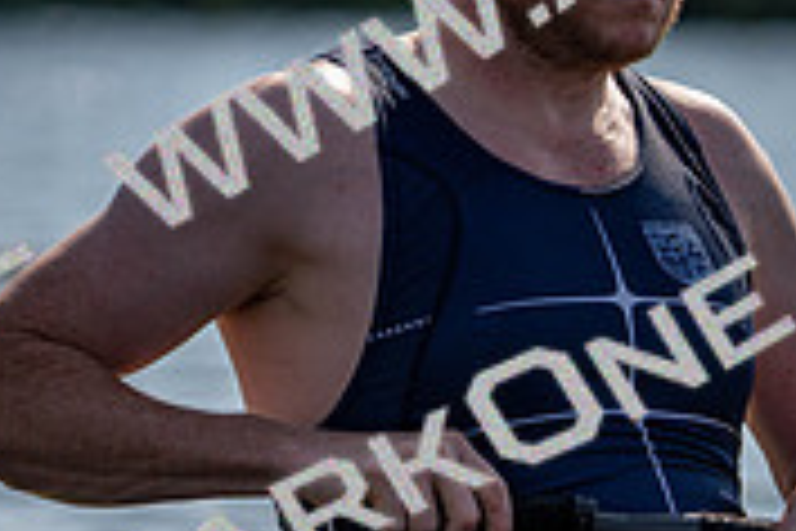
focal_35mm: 909
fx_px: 20097
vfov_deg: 1.5
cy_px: 241
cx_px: 661
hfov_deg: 2.3
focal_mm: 277
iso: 125
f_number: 5.6
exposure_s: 1/1600
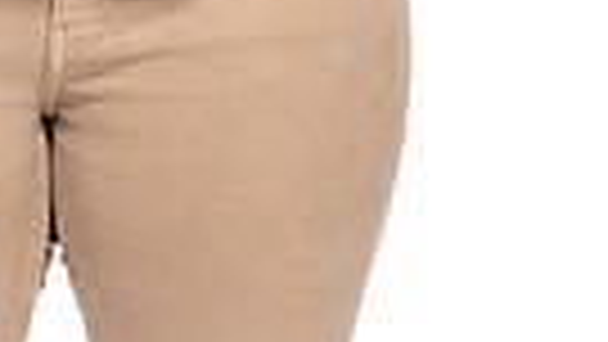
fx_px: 3951
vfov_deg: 4.8
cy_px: -644
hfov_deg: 8.8
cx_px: 23
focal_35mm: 245
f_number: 5.6
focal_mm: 70
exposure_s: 1/250
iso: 400
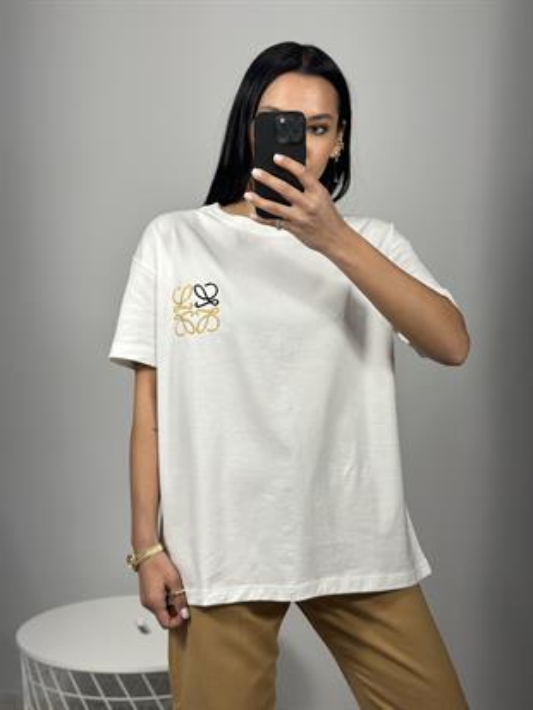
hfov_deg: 30.3
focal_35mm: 48
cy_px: 355
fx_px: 985
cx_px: 266
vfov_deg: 39.6
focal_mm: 6.86
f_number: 1.78
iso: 80
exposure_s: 1/141
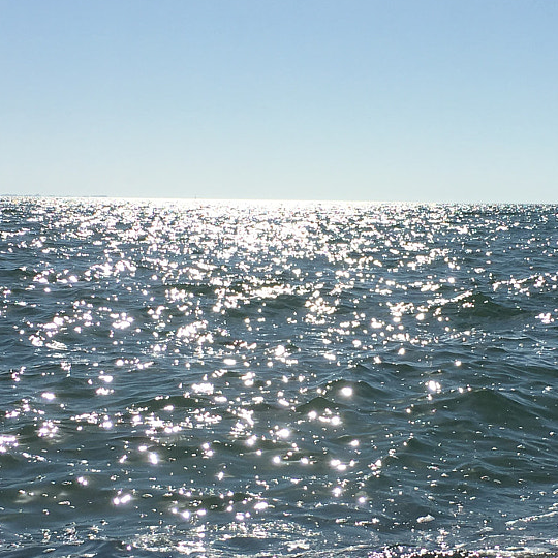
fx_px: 1386
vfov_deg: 22.7
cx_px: 354
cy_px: 323
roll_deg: -0.3
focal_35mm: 76
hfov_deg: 22.7
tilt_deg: -5.5
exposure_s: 1/5495
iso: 25
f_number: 2.2
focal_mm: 4.15
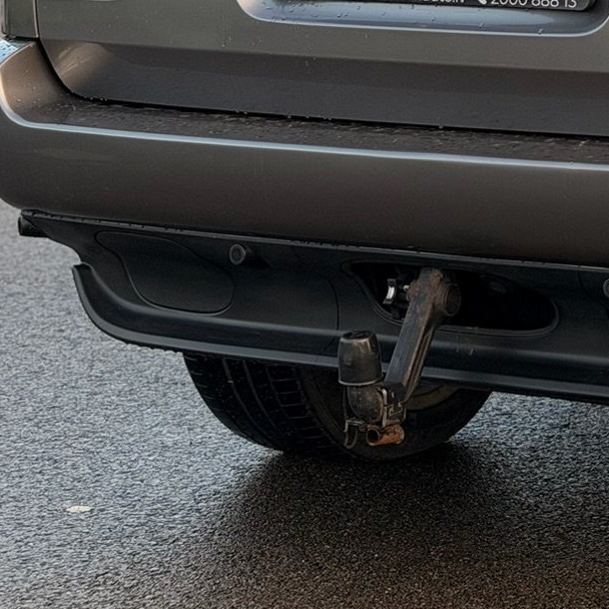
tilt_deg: -5.7
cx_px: 878
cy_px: 15
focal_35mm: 143
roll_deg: -1.0
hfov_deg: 11.7
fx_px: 2846
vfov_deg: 12.1
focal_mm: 6.76
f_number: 1.78
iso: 64
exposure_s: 1/316
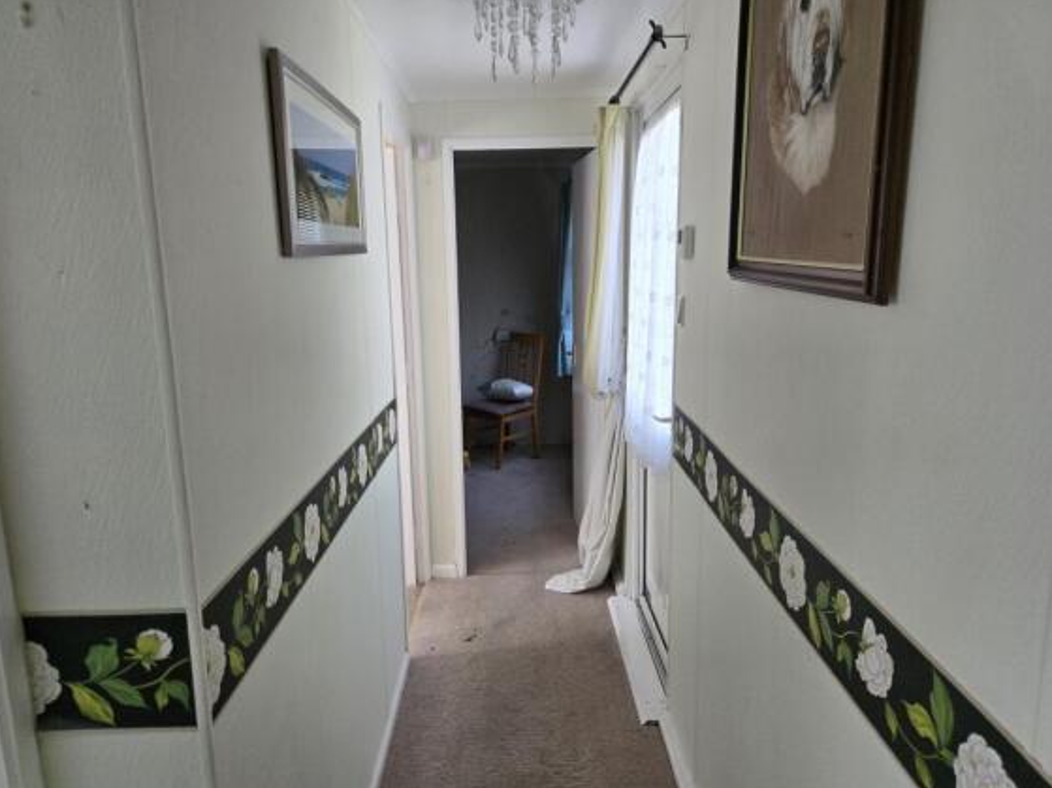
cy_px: 403
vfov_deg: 56.8
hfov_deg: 71.6
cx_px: 507
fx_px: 729
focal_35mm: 24
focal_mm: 5.4
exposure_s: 1/180
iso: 100
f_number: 1.8
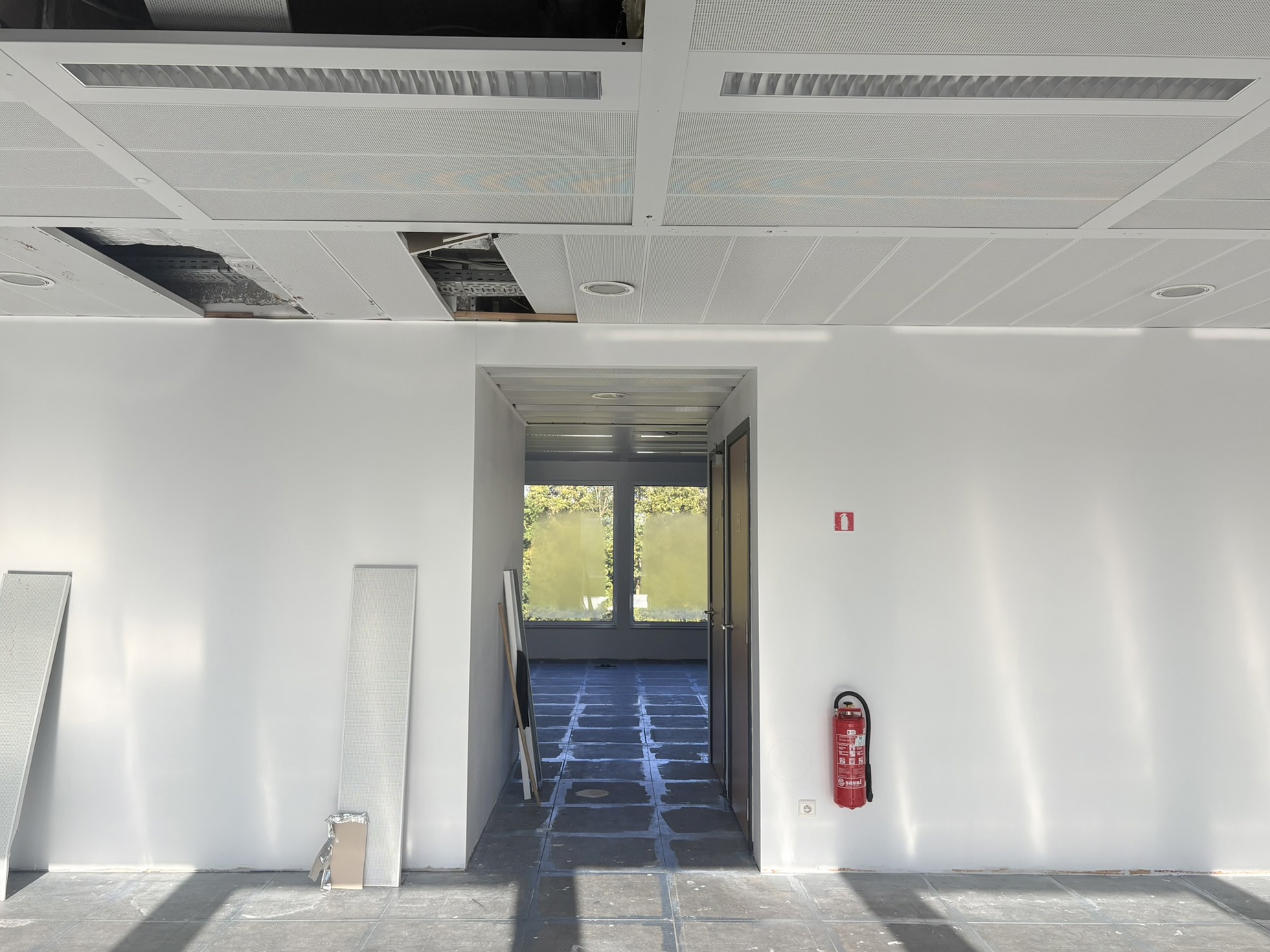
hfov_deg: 65.3
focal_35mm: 27
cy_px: 476
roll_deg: -1.0
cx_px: 634
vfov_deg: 51.4
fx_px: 991
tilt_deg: +3.9
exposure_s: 1/1135
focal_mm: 5.96
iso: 50
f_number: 1.6
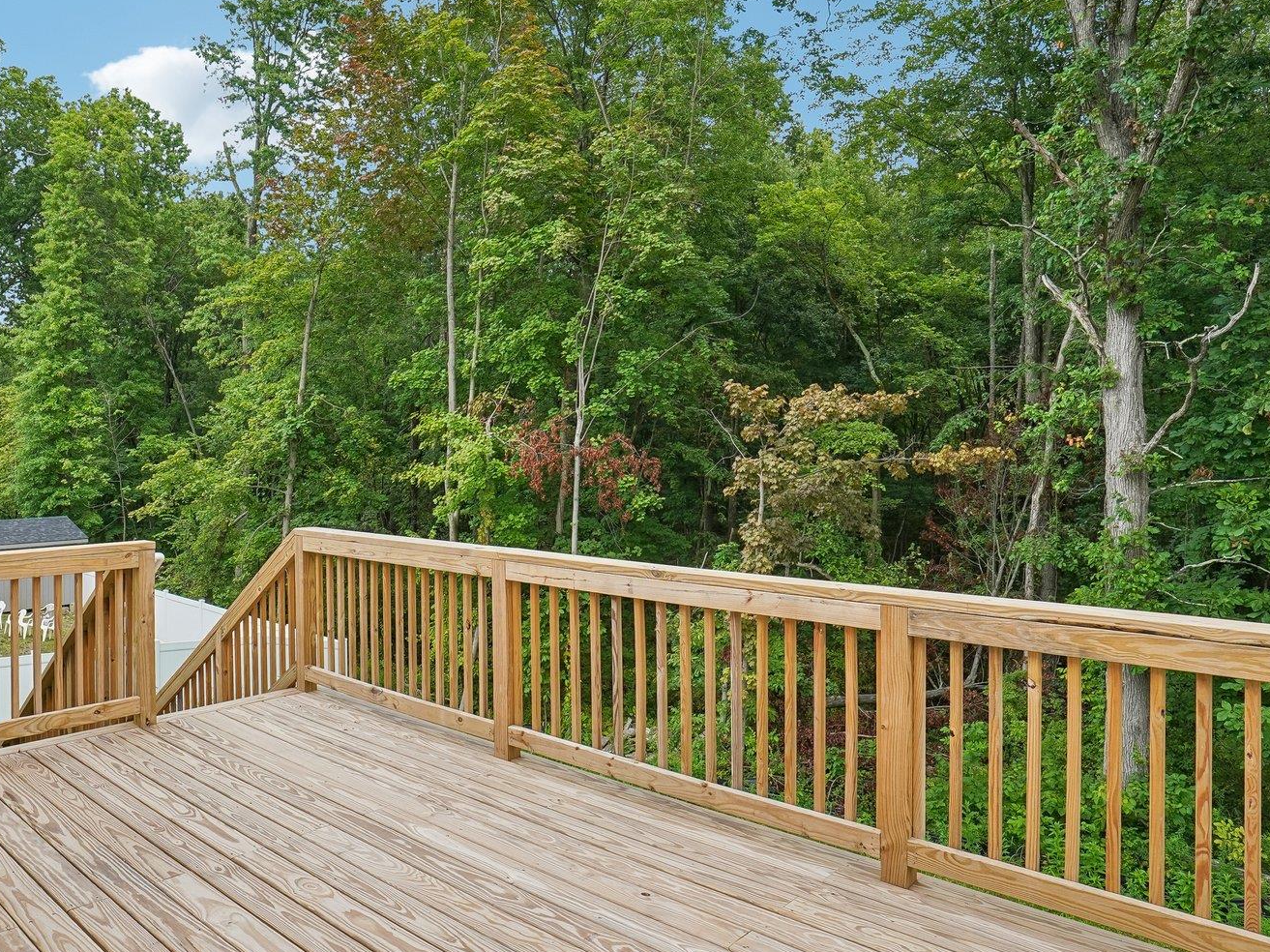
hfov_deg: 70.1
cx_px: 454
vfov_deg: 56.8
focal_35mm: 24
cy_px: 495
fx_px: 880
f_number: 8
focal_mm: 16
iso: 250
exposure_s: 1/160
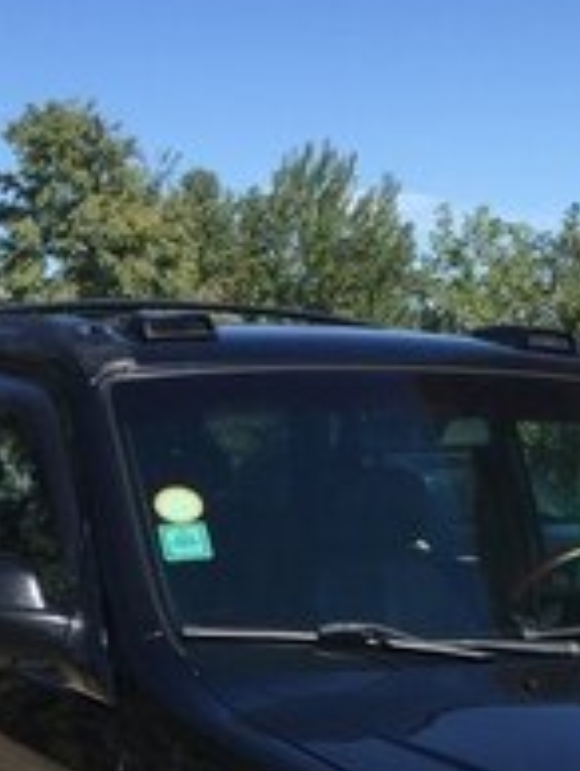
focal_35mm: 74
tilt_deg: -13.2
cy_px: 866
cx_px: 274
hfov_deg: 19.9
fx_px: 1650
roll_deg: -1.2
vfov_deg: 24.4
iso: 32
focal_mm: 4.15
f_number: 2.2
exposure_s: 1/1319
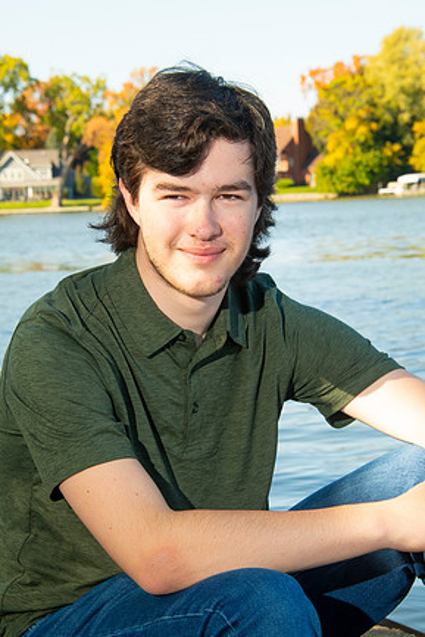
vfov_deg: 18.7
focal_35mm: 109
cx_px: 207
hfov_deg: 12.6
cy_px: 322
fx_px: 1929
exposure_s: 1/160
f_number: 14
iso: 800
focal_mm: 105
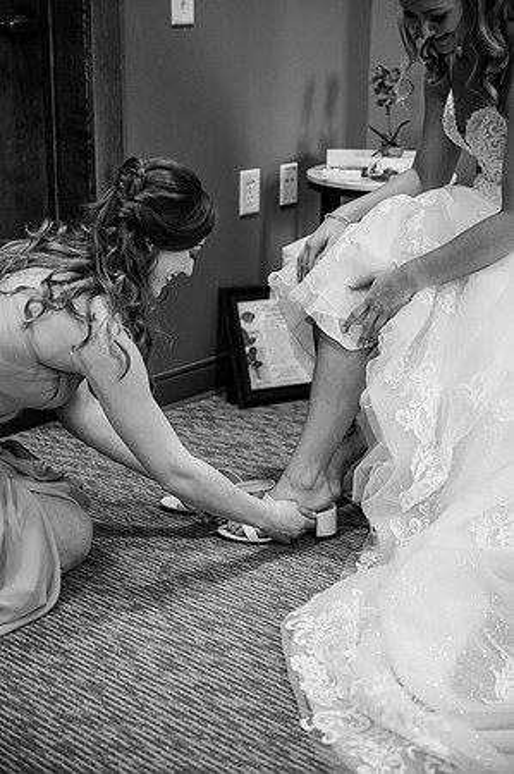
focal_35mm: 58
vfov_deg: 34.5
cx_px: 257
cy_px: 387
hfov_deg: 23.3
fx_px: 1245
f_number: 2.8
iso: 500
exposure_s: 1/125
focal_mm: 58
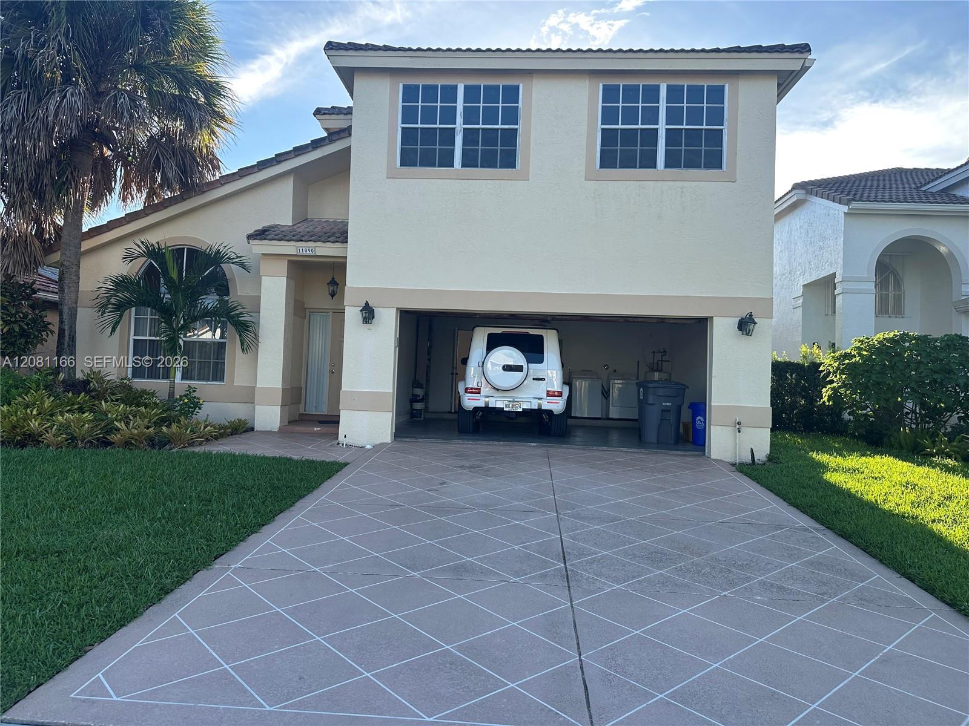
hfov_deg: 71.6
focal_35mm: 24
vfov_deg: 56.8
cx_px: 484
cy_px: 363
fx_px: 672
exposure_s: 1/1062
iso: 80
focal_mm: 6.86
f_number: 1.78
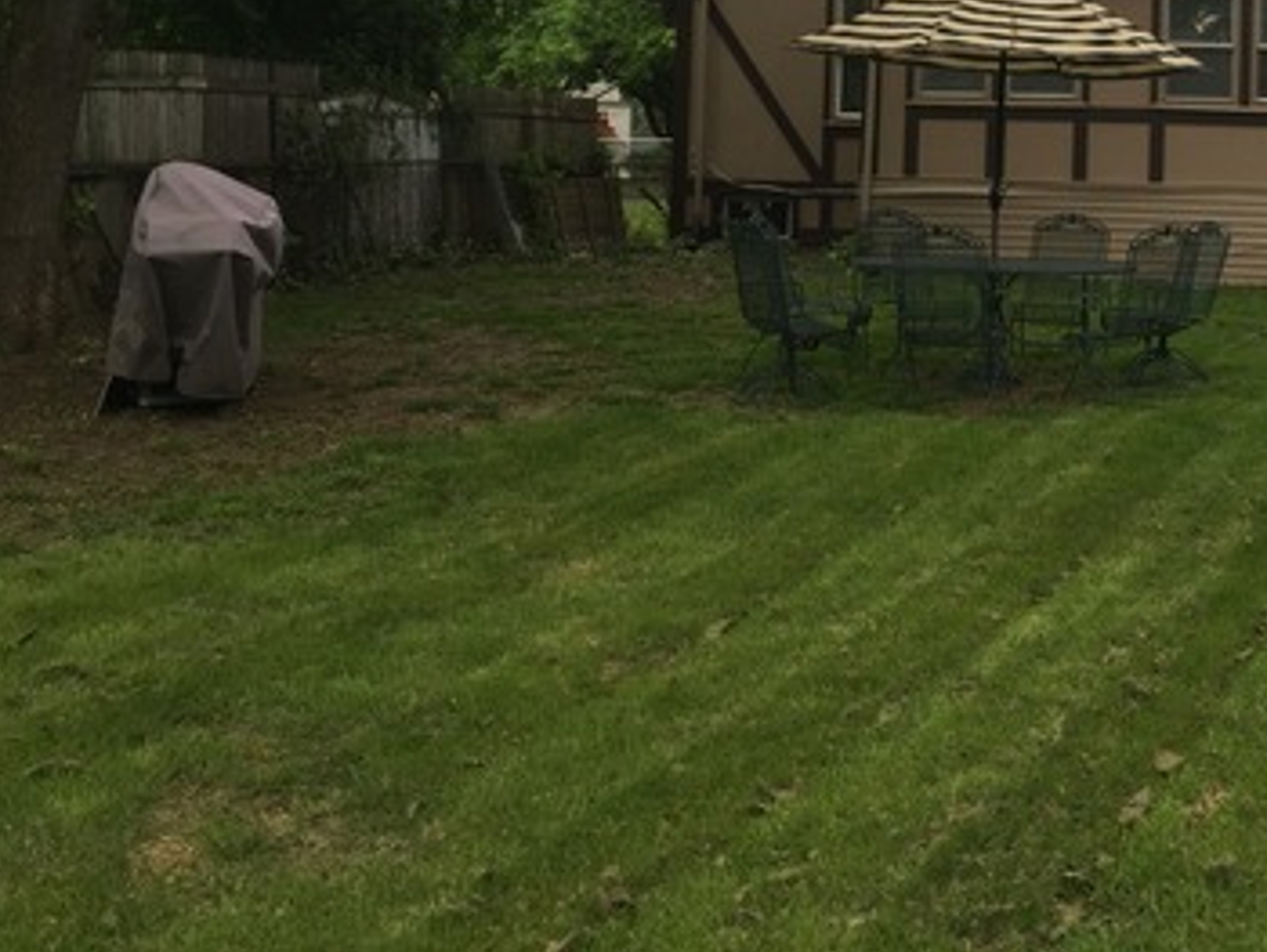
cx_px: 1079
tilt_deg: +3.4
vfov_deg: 26.6
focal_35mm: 53
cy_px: 87
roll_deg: -1.3
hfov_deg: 34.6
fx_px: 1941
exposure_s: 1/549
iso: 32
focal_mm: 4.15
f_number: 2.2
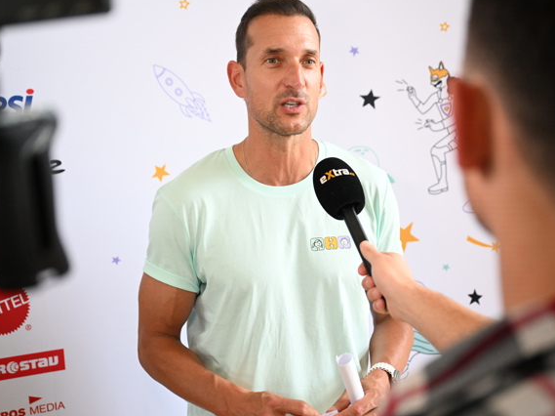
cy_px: 204
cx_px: 276
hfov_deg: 38.9
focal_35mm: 49
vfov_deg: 29.6
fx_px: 785
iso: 4000
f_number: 2.8
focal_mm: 42
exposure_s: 1/800
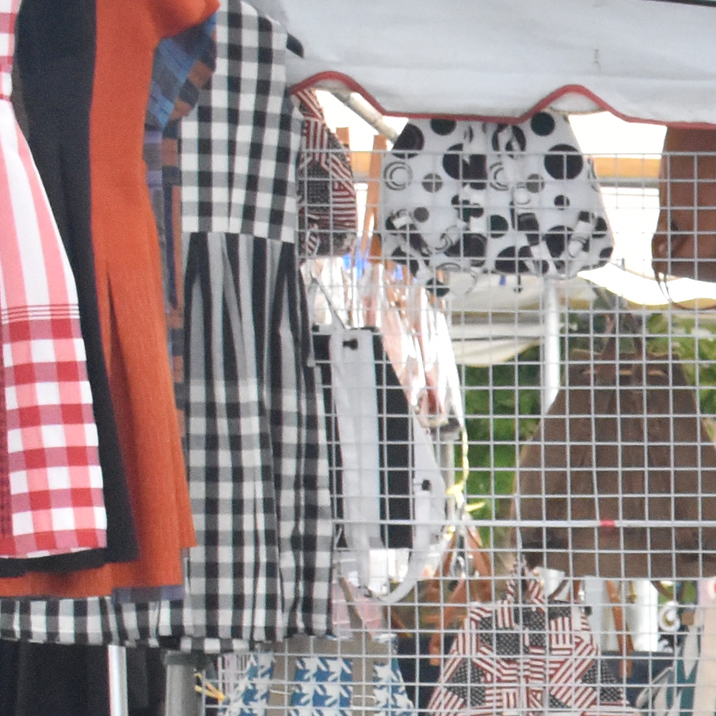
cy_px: 777
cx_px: 1486
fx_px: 4212
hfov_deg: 9.1
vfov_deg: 9.6
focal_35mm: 180
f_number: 7.1
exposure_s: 1/200
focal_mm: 26
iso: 2000
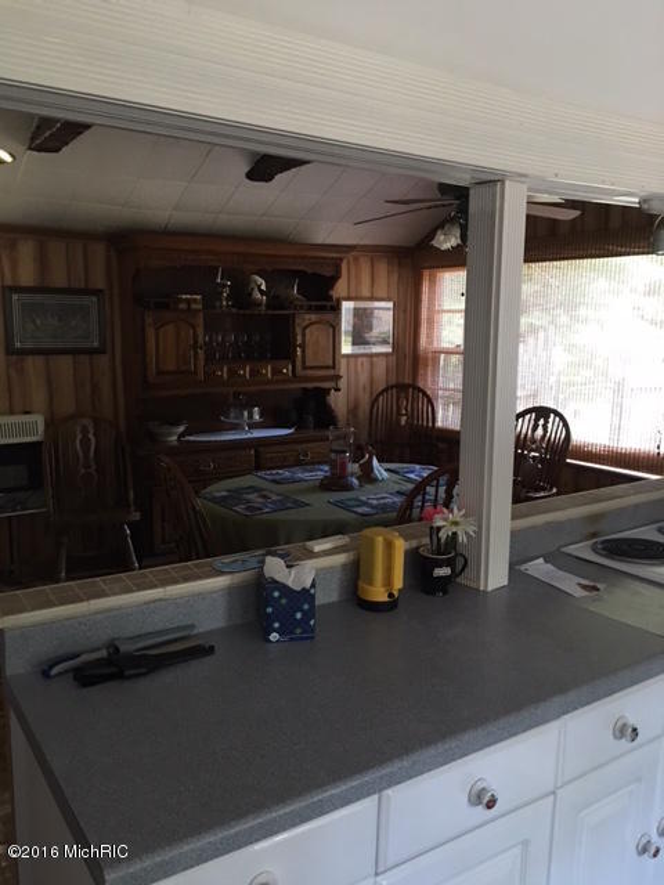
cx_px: 332
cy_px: 442
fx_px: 742
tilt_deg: -11.7
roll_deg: -1.3
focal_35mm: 29
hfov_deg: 48.2
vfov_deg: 61.7
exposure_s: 1/4
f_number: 2.2
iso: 64
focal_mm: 4.15
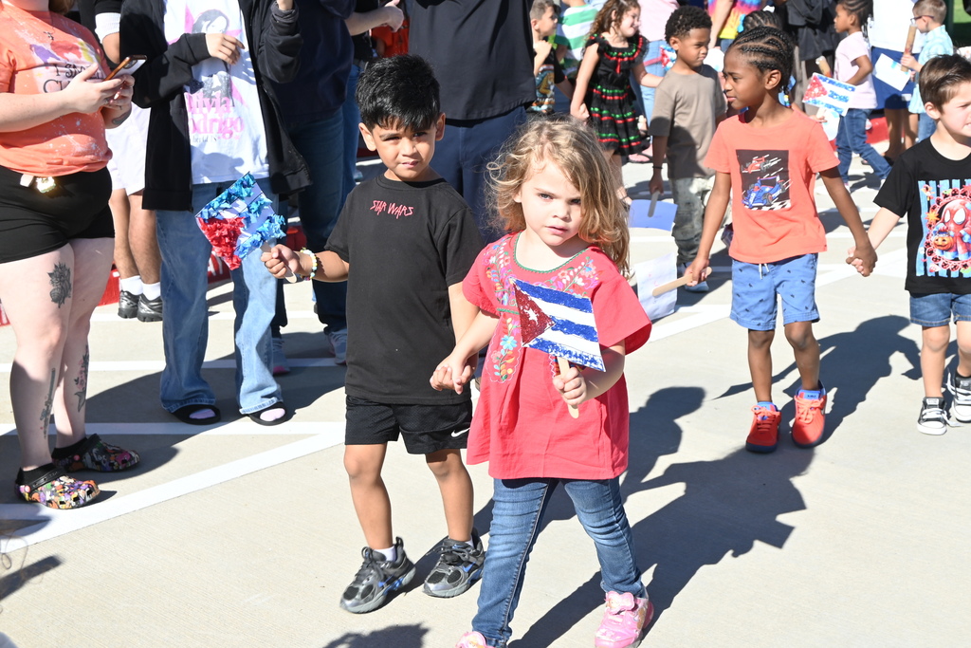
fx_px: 1295
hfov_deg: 41.1
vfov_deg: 28.1
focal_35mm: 48
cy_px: 324
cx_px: 486
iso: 100
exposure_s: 1/320
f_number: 6.3
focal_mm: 32.5
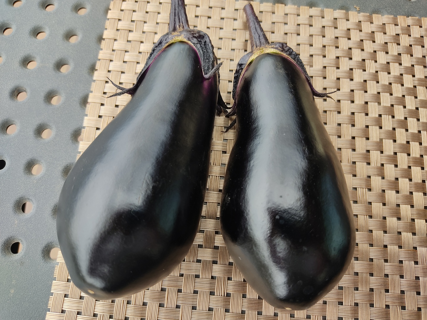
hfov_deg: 67.3
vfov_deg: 53.1
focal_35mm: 26
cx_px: 214
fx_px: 321
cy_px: 160
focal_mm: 4.74
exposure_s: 1/206
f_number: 1.79
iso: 100
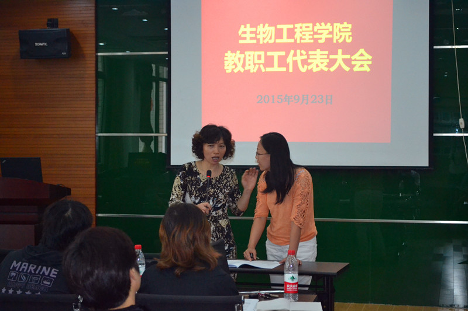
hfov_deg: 28.1
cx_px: 234
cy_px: 156
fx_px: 936
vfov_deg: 18.9
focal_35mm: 72
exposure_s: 1/60
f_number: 5.3
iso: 3200
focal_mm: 48
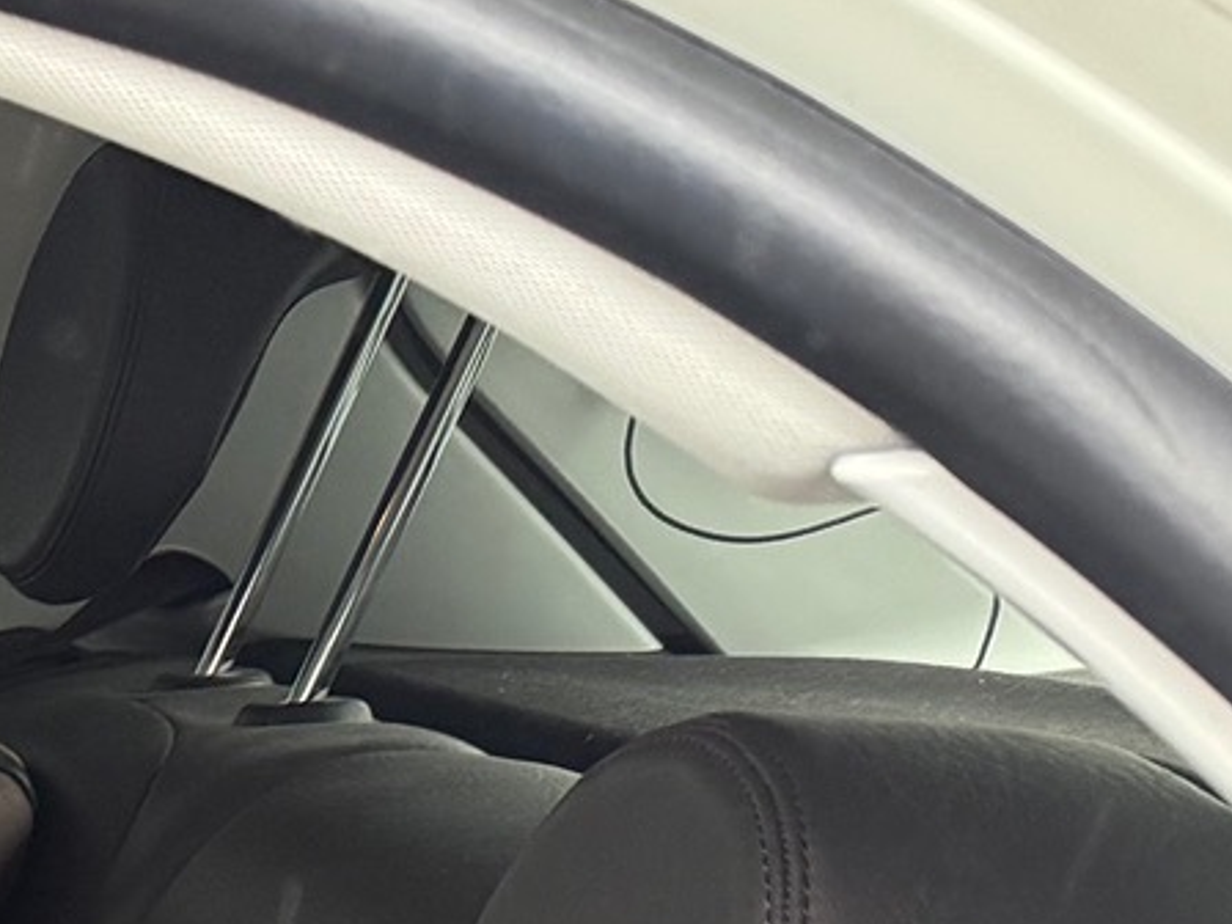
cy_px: 2024
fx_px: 3844
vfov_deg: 11.8
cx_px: -1309
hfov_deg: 14.7
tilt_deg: -20.7
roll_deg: +2.3
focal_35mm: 108
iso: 200
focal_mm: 6.76
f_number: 1.78
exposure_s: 1/132
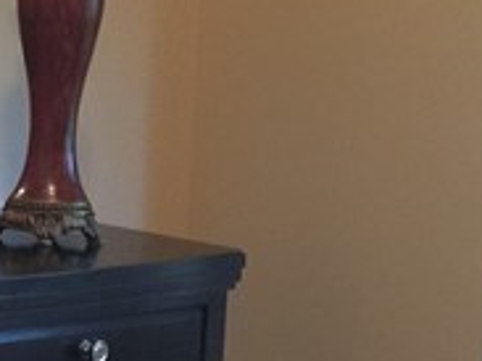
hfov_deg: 11.4
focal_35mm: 162
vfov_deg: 9.1
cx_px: -363
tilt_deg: -3.9
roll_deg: -2.9
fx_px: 2254
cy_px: 119
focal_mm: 4.15
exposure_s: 1/4
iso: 80
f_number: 2.2
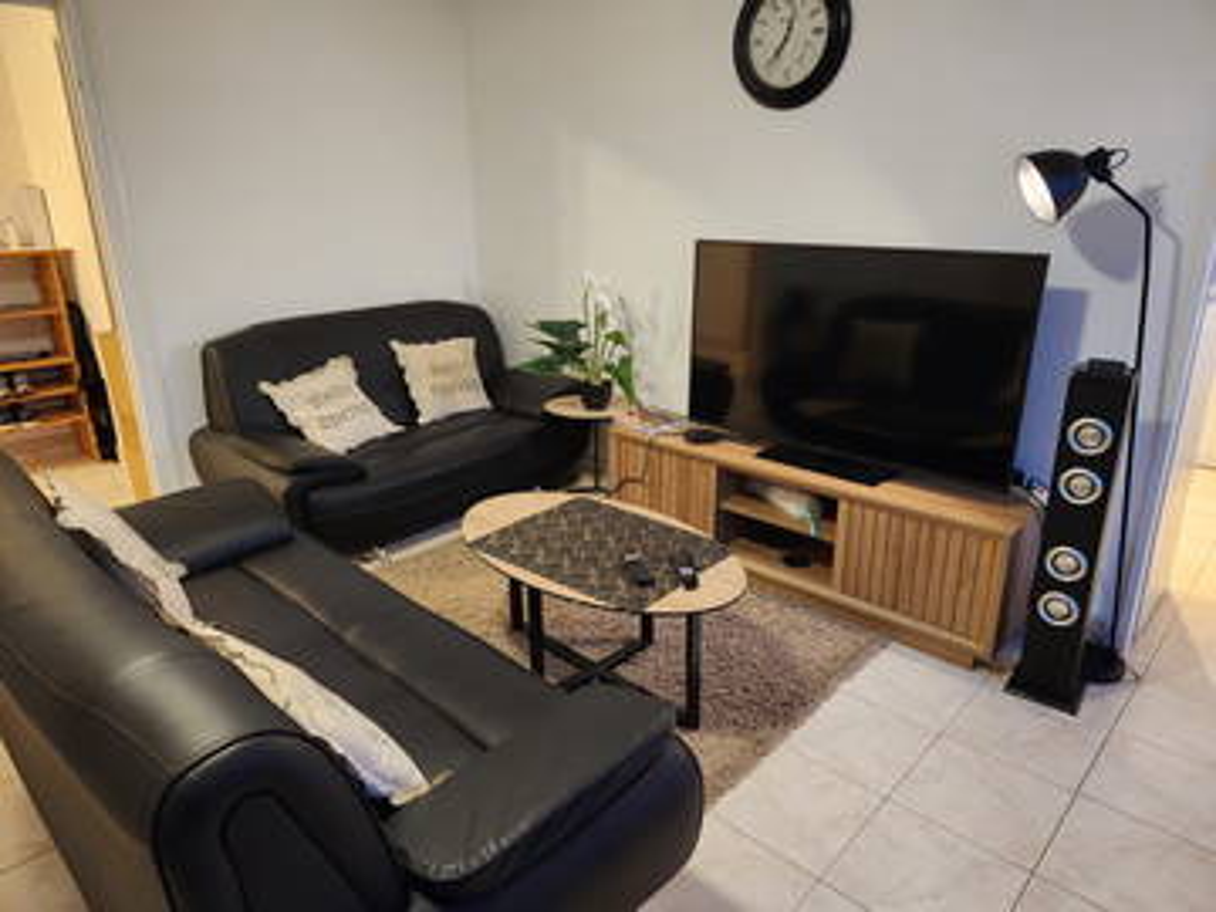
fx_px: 808
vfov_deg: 58.9
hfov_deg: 73.9
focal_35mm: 23
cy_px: 456
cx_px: 608
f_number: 1.8
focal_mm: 5.4
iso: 640
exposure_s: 1/33.3
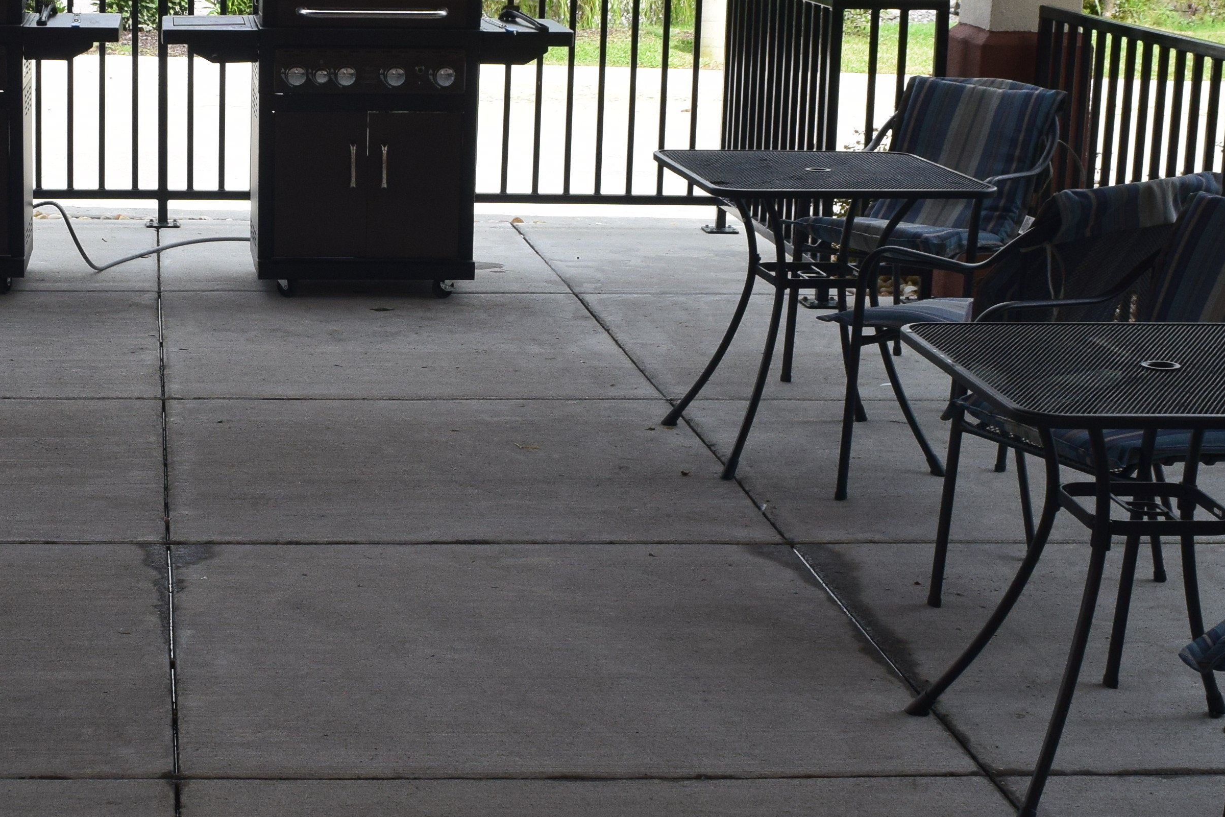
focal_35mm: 75
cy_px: 432
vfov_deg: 18.2
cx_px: 248
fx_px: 2552
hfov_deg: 26.5
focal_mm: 20
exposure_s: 1/320
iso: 400
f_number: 10
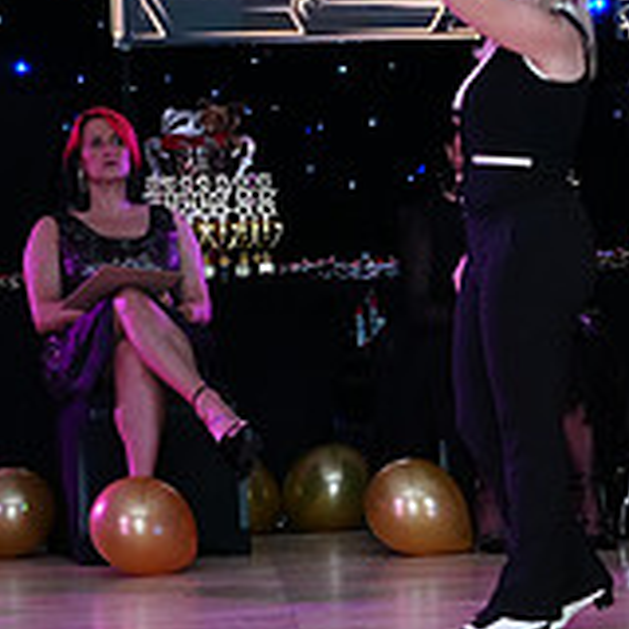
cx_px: 1124
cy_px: 195
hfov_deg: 9.8
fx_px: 3495
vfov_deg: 10.3
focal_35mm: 170
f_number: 4.5
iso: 3200
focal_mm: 55
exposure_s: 1/250
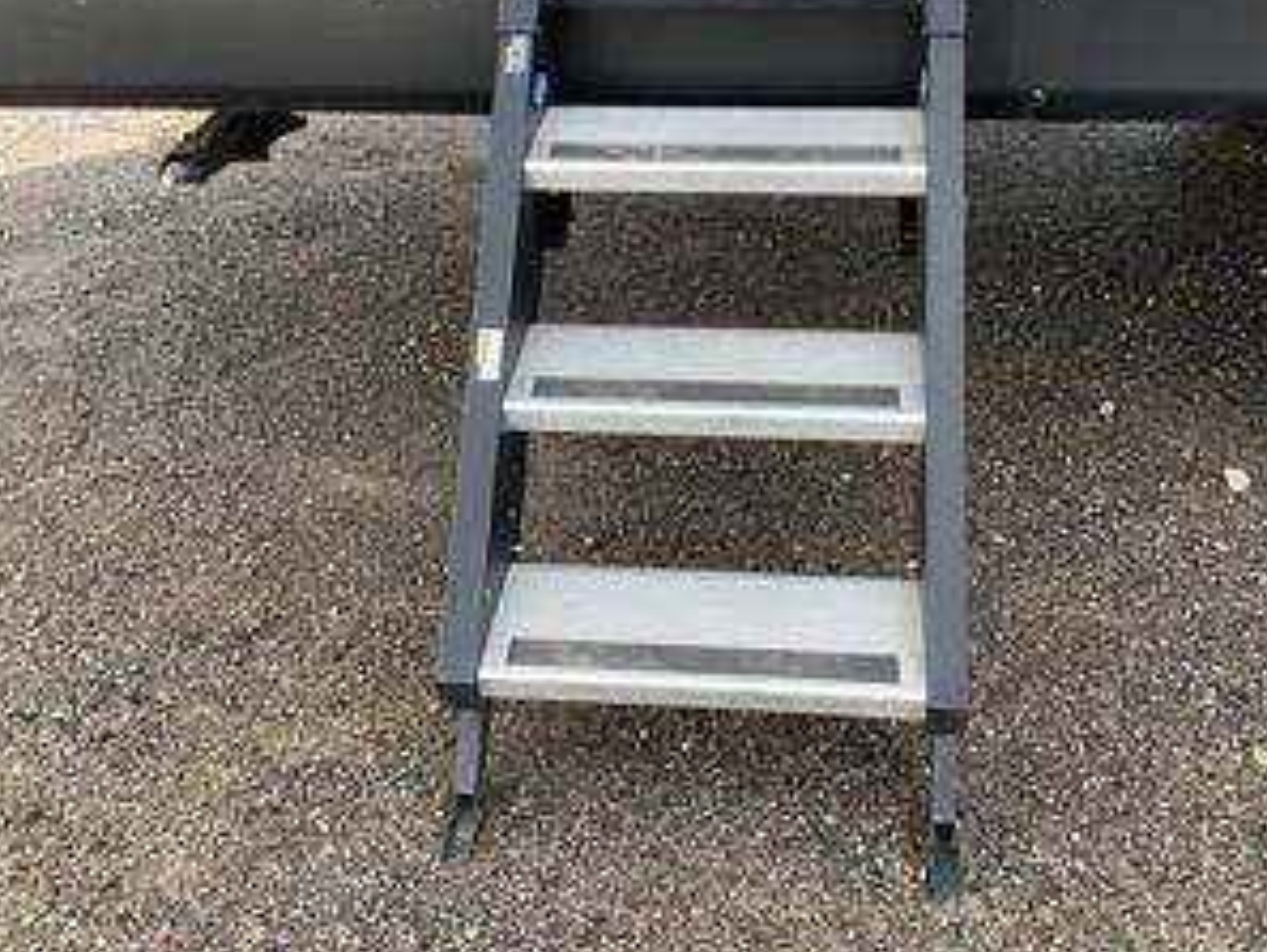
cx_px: 665
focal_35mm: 39
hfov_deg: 47.8
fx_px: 1428
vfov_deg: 36.8
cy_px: 410
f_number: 1.8
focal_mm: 3
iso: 25
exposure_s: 1/299
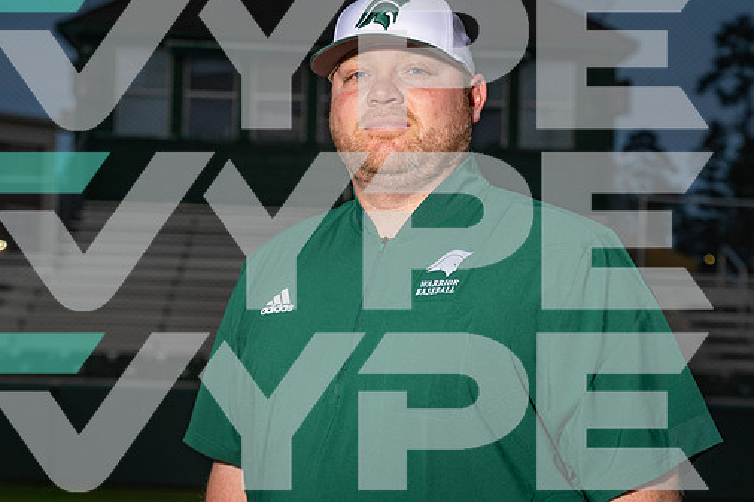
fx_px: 1633
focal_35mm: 78
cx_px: 334
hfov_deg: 26.0
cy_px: 232
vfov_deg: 17.5
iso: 200
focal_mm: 68
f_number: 5.6
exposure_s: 1/250
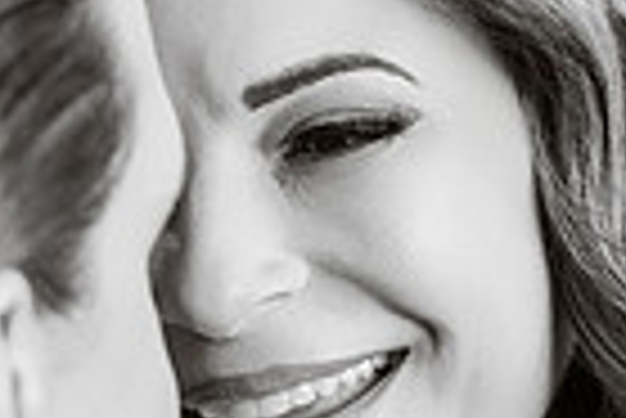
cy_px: 465
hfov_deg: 5.7
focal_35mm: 359
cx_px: 104
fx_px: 6249
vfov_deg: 3.8
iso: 640
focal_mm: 86
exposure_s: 1/60
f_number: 4
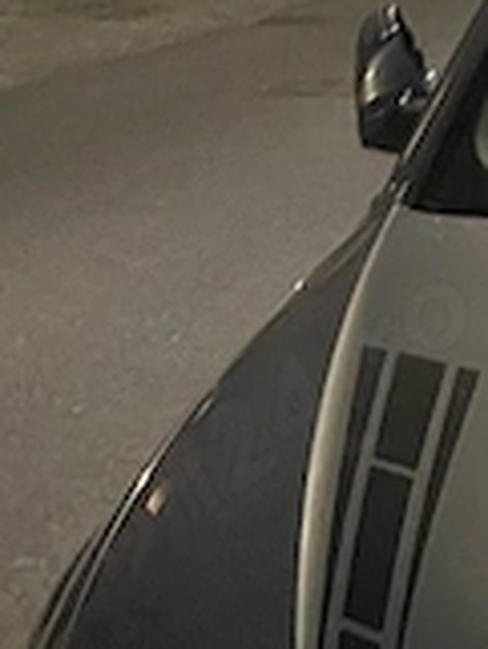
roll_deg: -1.2
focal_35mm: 124
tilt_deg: -18.2
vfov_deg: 15.7
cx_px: 996
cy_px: 568
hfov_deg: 10.9
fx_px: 2328
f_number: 1.6
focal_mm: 5.1
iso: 2500
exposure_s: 1/15
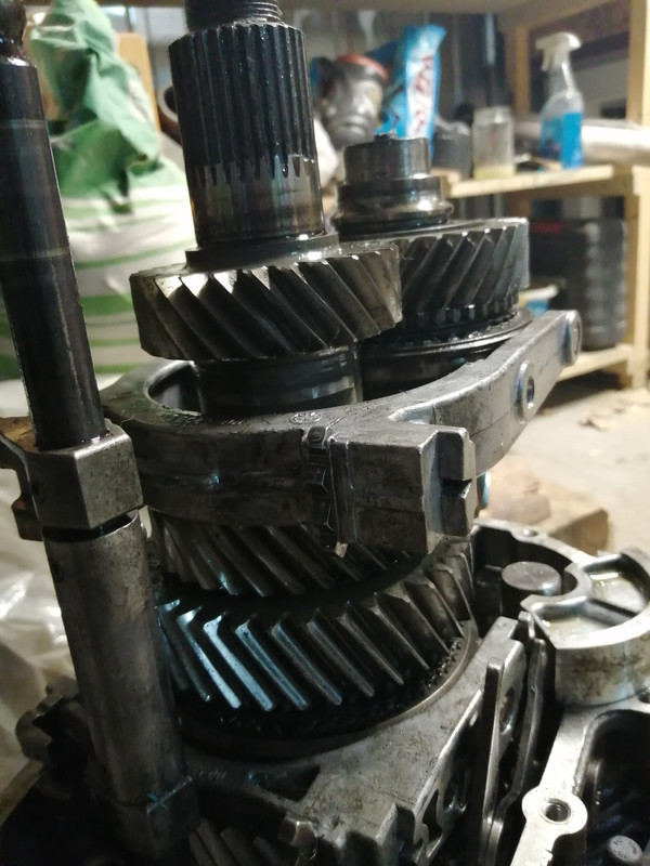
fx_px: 651
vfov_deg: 67.3
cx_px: 325
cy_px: 433
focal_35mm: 26
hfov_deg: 53.1
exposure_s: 1/25
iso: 400
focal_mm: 3.46
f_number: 1.8
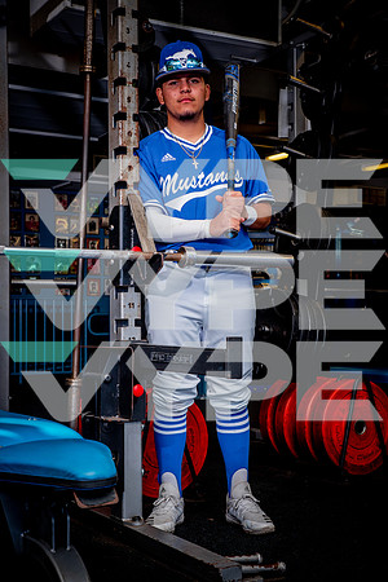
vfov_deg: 36.2
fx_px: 889
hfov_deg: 24.6
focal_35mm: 55
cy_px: 291
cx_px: 194
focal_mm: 55
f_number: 6.3
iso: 160
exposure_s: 1/125
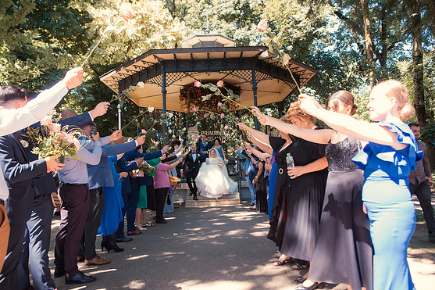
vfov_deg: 51.3
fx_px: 302
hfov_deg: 71.5
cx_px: 218
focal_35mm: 25
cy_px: 149
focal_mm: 24
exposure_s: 1/250
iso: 500
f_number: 3.5
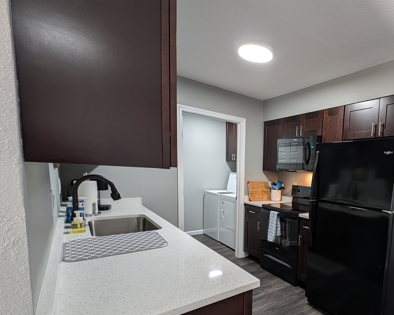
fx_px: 222
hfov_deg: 76.8
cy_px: 198
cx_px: 298
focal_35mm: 19
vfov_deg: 69.6
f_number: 1.95
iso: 123
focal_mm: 2.23
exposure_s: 1/24
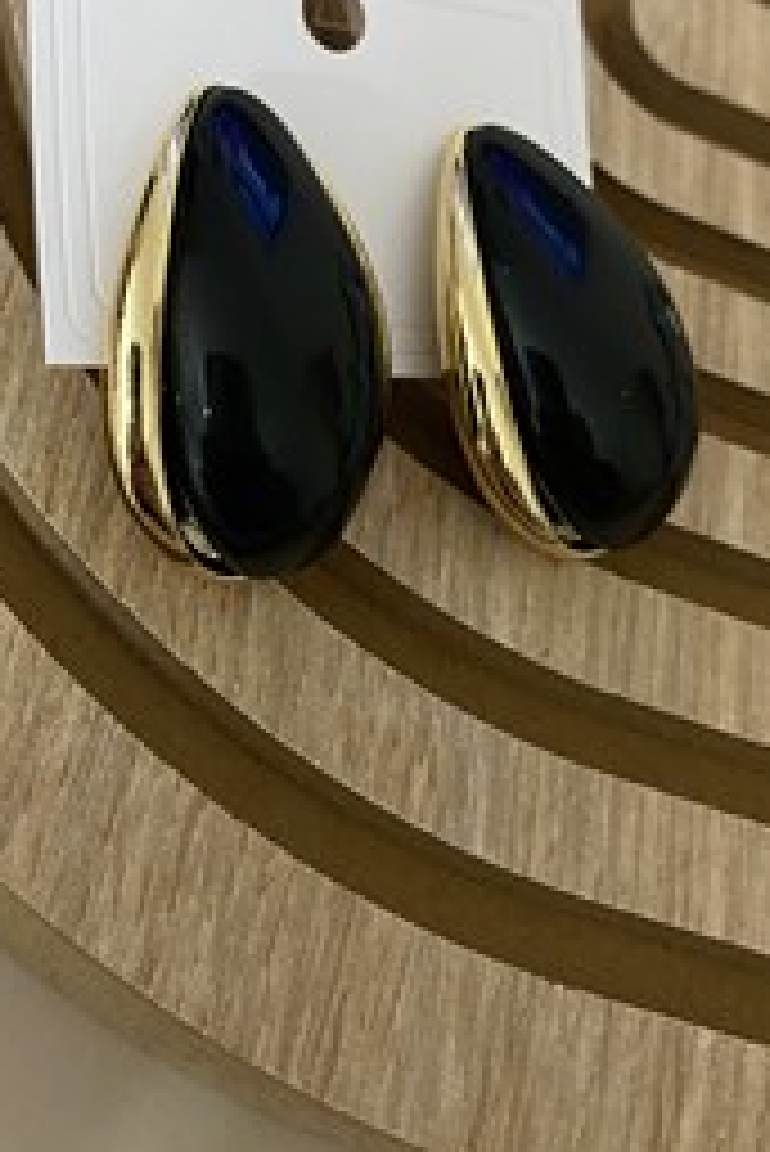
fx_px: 1346
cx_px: 239
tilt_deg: -57.7
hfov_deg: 31.6
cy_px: 340
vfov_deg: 45.3
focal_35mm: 42
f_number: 1.8
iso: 500
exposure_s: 1/25
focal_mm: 4.25
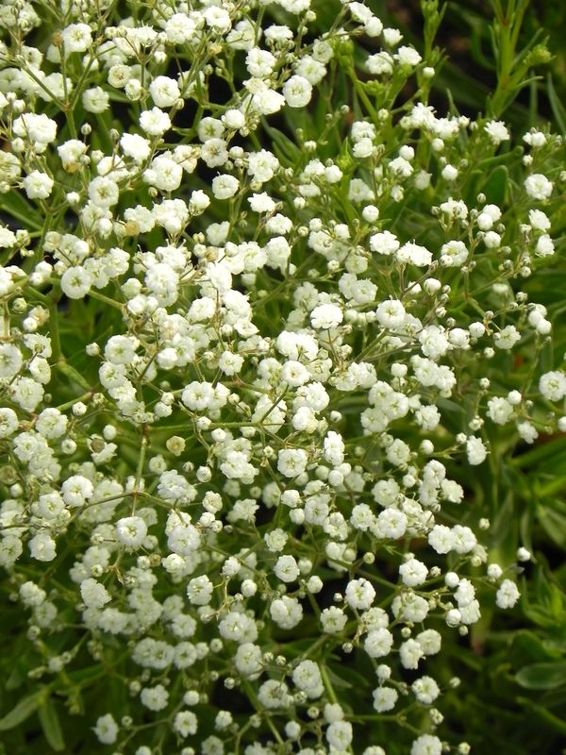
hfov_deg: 7.0
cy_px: 378
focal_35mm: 212
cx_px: 283
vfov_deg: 9.3
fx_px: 4622
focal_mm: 37.7
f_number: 5
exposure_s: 1/500
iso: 160
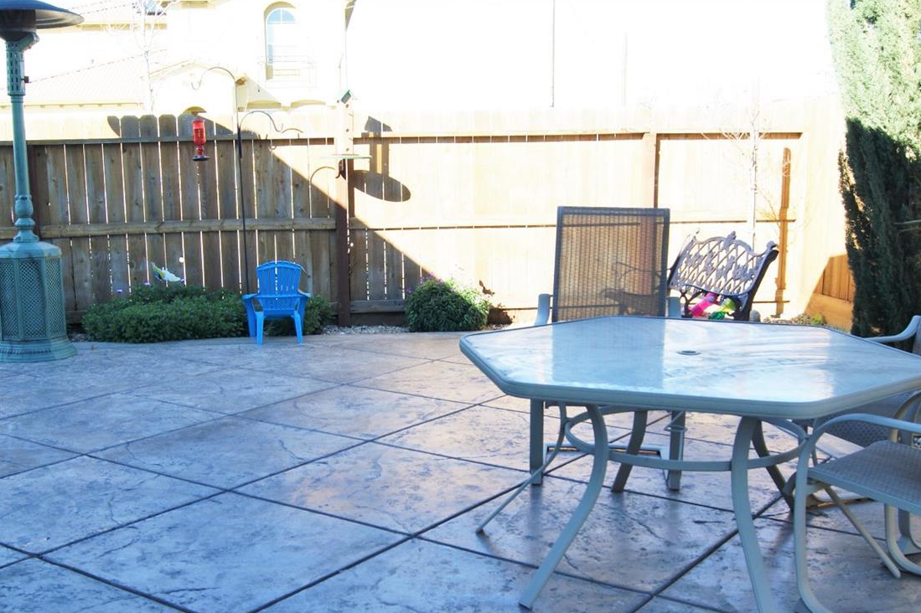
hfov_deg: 47.2
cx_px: 380
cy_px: 288
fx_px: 1049
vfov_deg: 32.6
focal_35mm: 41
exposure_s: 1/80
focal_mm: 20
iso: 100
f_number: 8
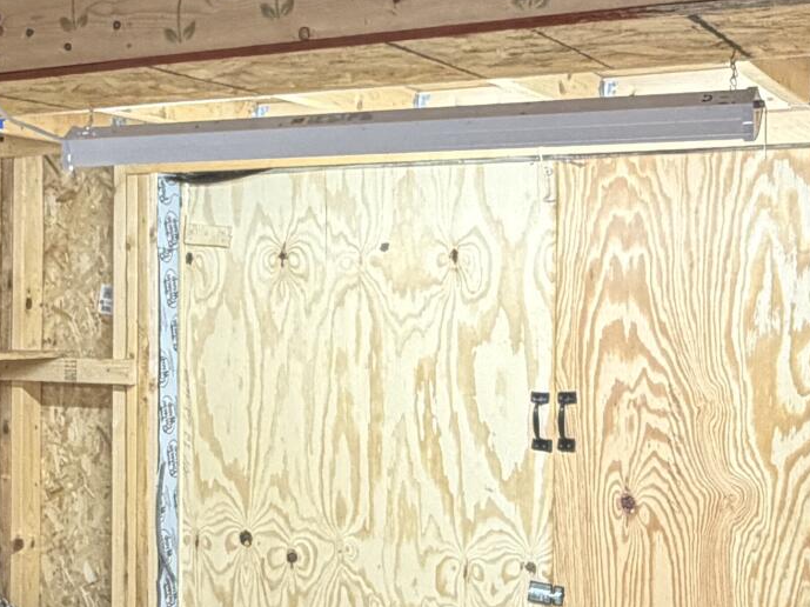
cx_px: 209
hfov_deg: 31.2
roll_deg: +0.0
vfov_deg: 24.0
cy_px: 334
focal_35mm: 61
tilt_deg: -1.1
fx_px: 1427
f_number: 2.2
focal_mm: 2.22
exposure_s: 1/60
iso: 250
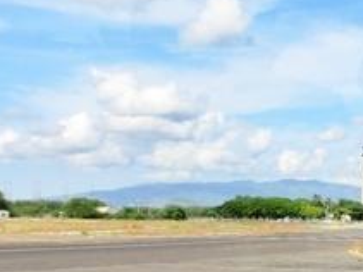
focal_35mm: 91
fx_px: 954
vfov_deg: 16.1
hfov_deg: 20.5
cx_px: 399
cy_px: 229
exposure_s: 1/200
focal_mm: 4.24
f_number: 7.9
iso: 80
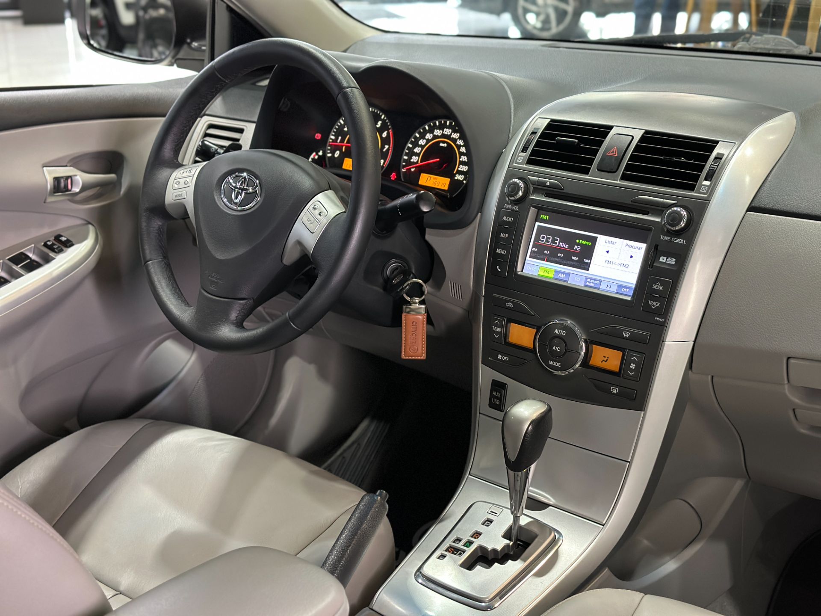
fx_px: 1138
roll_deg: +0.2
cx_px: 410
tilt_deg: -20.9
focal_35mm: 48
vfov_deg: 30.3
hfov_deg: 39.7
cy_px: 308
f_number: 1.78
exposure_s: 1/60
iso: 400
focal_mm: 6.86
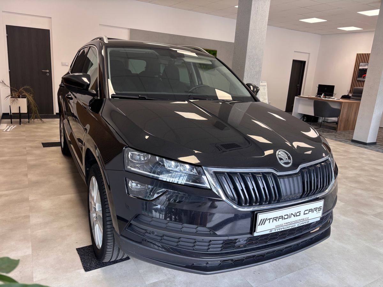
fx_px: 288
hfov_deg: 67.3
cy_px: 144
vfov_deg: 53.1
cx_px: 192
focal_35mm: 26
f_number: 1.6
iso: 80
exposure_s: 1/121
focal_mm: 5.96
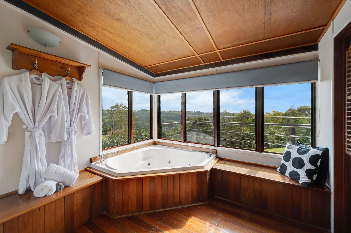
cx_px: 176
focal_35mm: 14
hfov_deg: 104.3
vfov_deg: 81.1
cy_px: 116
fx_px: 136
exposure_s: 1/80
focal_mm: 14
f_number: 14
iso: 400
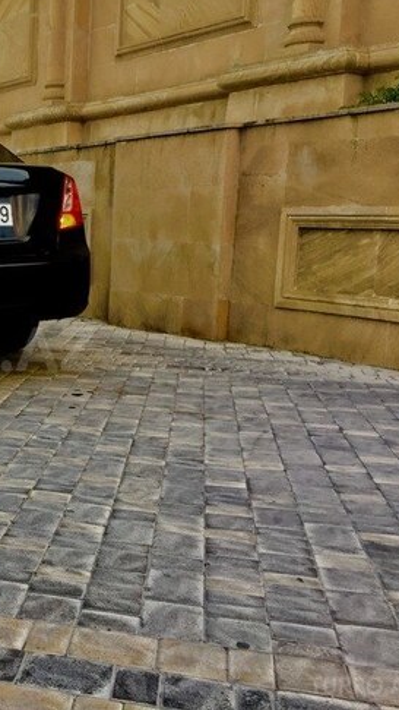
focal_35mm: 43
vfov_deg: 47.3
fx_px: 808
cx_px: -56
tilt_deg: -7.3
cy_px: 349
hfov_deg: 25.4
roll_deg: -1.1
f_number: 2.2
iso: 50
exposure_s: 1/100
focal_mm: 4.15
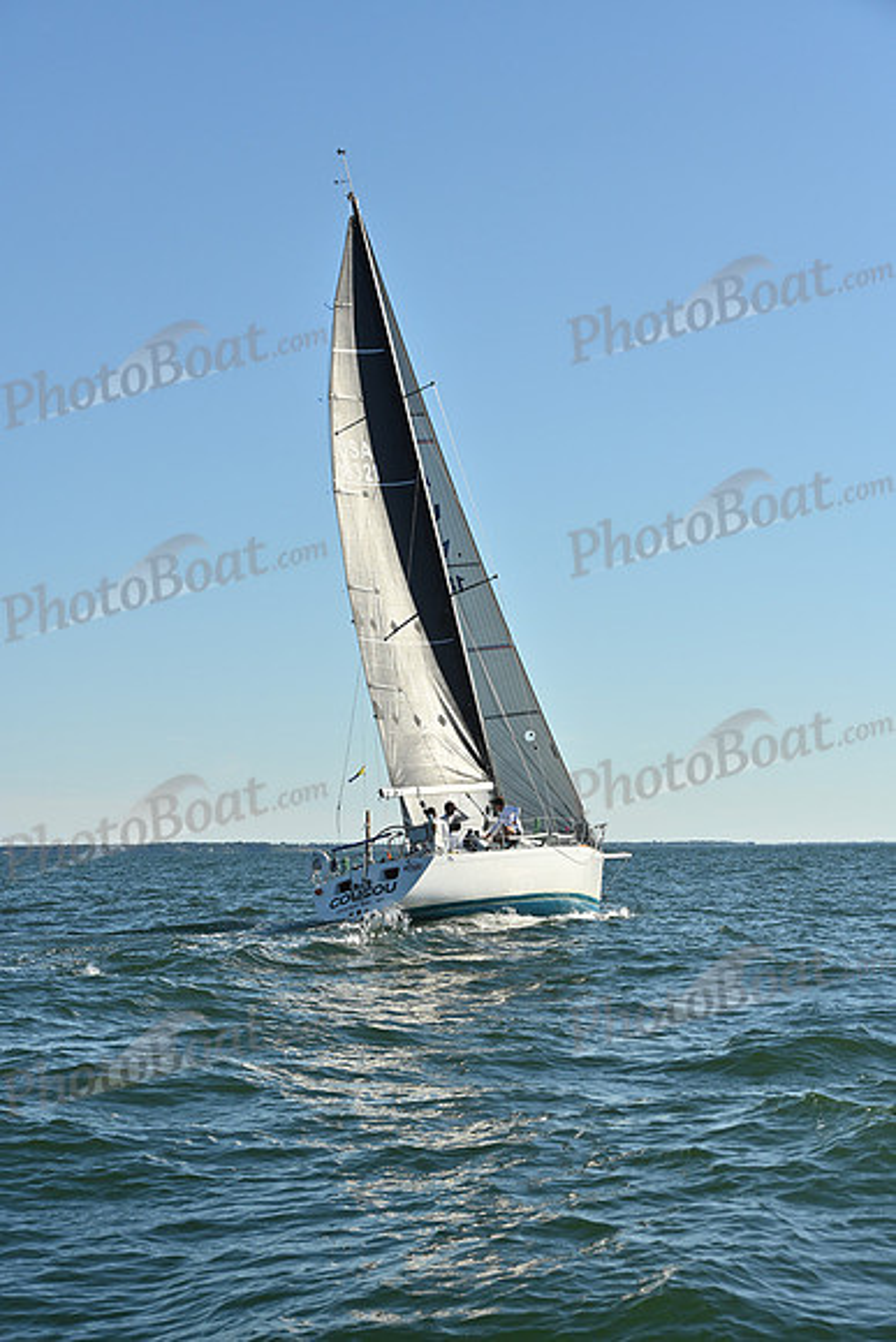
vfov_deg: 28.8
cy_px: 671
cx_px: 448
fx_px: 2612
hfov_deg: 19.5
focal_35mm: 70
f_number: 7.1
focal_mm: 70
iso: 320
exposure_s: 1/1250
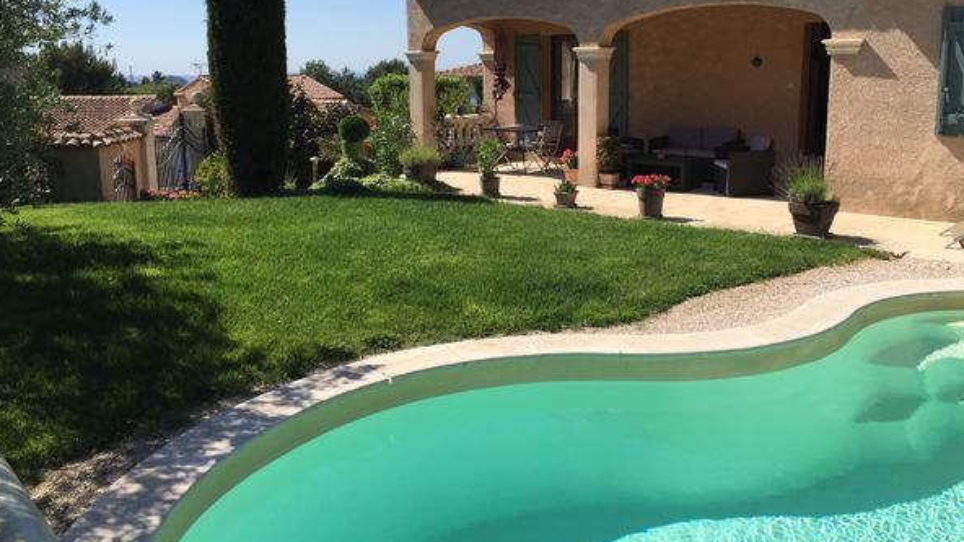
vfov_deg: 36.5
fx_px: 818
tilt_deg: -9.9
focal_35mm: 32
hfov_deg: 61.0
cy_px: 202
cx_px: 480
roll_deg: +0.1
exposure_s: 1/2326
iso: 32
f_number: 2.2
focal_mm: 4.15
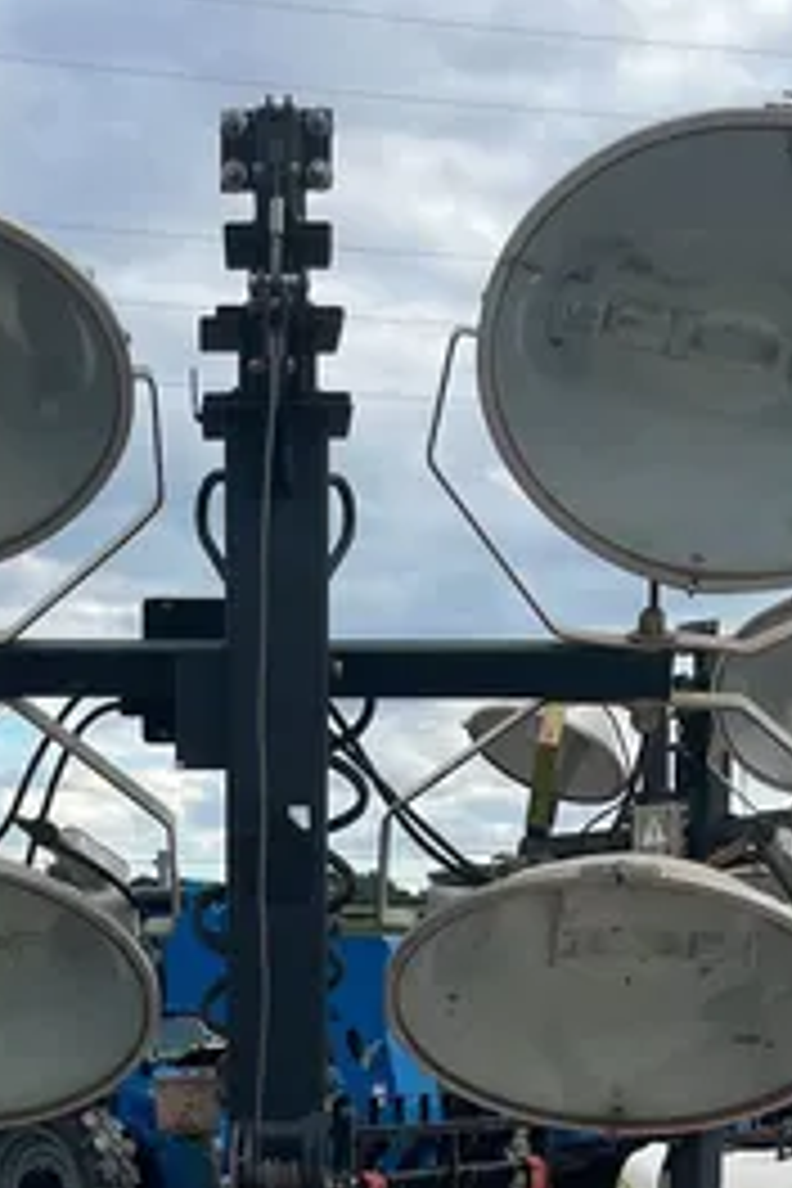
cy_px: 1537
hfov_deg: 18.1
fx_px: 2475
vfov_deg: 23.8
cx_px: 252
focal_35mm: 75
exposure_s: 1/1389
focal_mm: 5.1
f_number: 1.6
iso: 50
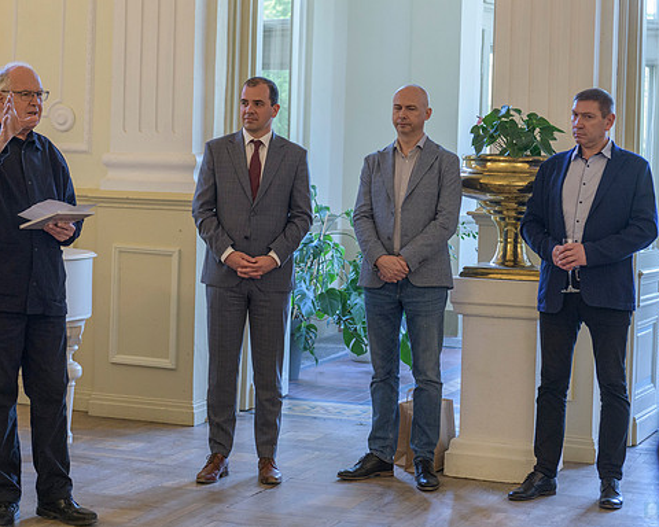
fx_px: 1599
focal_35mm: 82
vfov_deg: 18.6
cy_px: 162
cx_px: 285
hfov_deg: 23.3
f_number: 4
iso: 1400
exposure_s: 1/100
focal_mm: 52
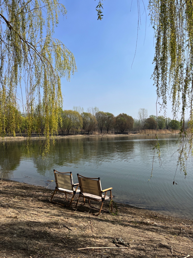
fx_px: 193
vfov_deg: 67.3
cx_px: 96
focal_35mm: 26
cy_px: 129
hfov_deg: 53.1
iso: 50
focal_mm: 5.1
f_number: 1.6
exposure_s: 1/4310
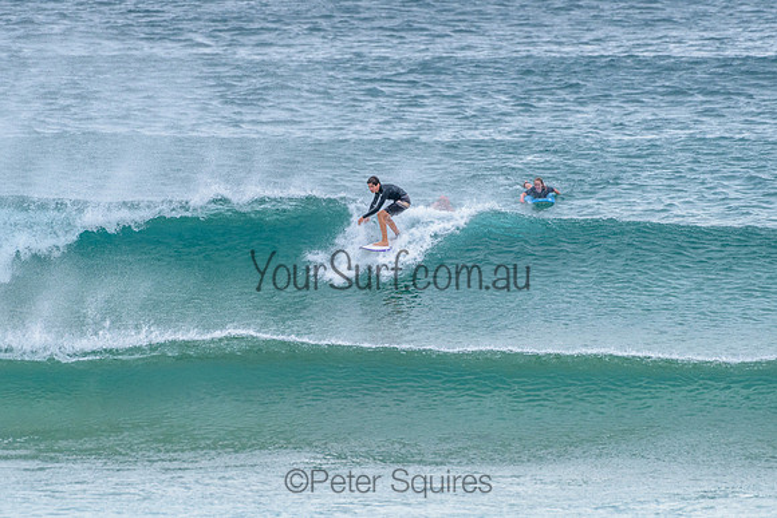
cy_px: 252
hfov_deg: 3.4
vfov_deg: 2.2
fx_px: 13237
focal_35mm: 613
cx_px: 378
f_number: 5.6
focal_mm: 500
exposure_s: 1/2000
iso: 800
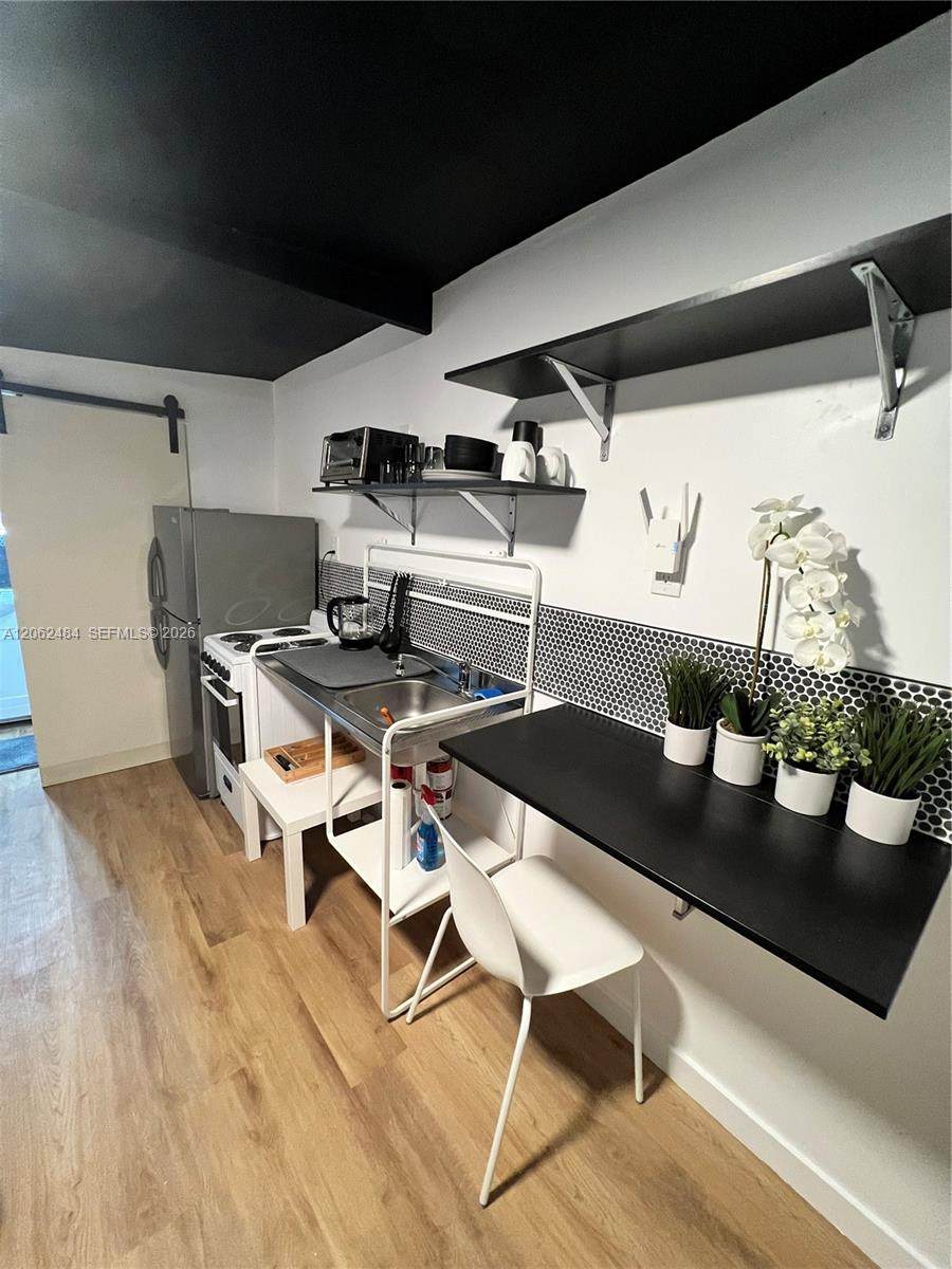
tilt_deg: -11.7
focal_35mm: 13
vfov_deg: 106.2
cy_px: 634
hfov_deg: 89.9
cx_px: 476
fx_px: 477
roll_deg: -2.0
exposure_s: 1/60
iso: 400
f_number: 1.8
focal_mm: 1.57
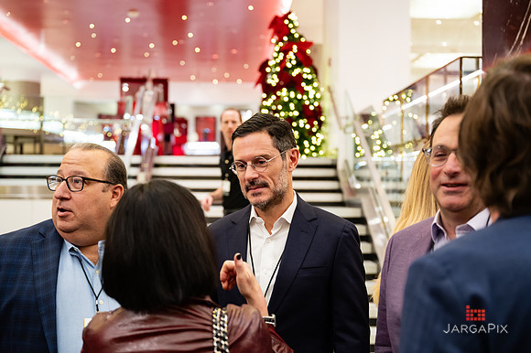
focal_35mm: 51
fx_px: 759
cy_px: 176
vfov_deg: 26.2
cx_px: 266
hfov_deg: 38.6
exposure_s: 1/160
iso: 1250
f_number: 3.2
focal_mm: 50
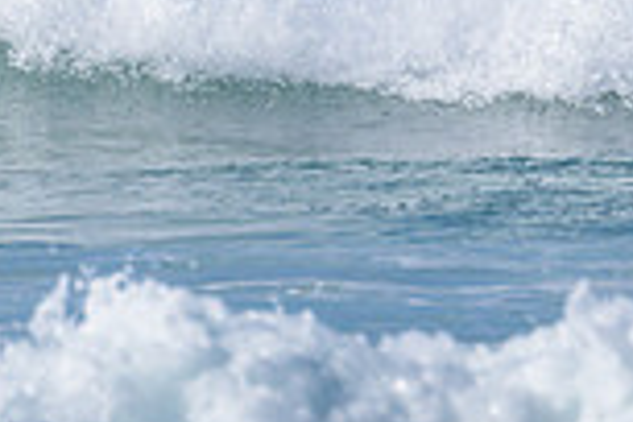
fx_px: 53432
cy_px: -265
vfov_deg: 0.5
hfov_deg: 0.7
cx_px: -41
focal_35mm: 3039
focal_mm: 590
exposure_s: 1/800
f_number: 11
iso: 280
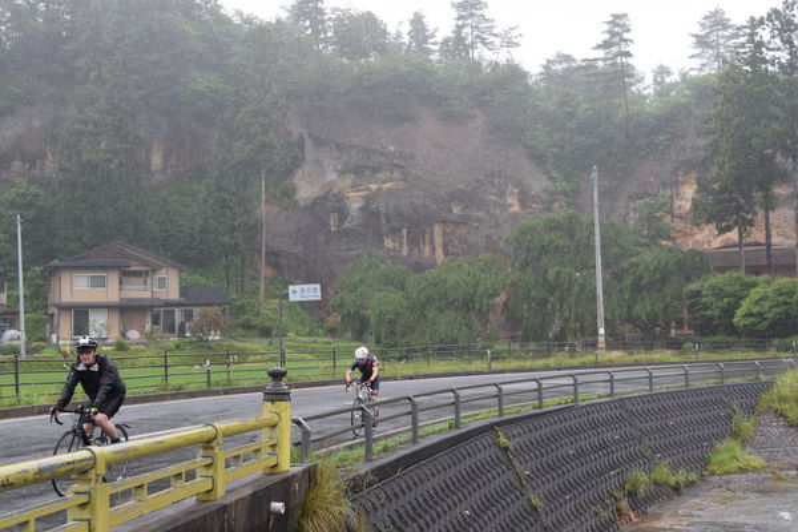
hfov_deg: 42.3
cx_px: 399
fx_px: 1031
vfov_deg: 28.9
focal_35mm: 46
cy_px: 266
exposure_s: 1/200
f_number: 7.1
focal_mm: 31
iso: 400
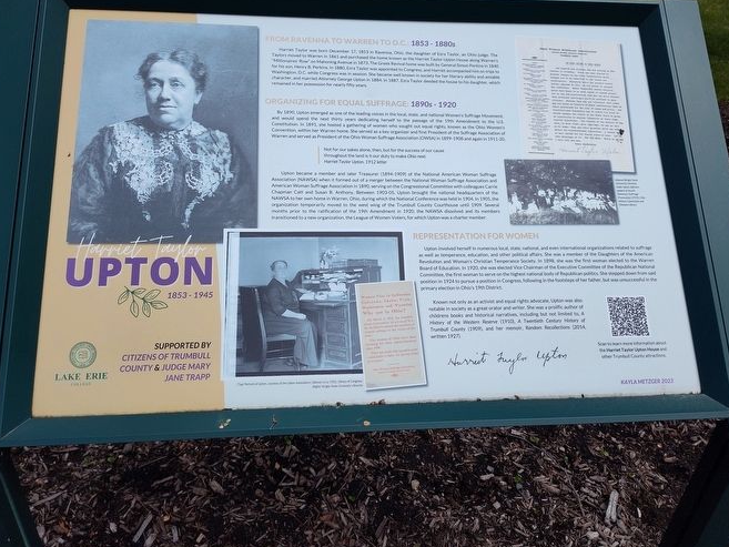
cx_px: 355
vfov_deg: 49.6
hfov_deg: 63.4
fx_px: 590
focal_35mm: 28
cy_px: 237
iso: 100
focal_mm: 5.56
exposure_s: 1/1648
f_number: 1.8
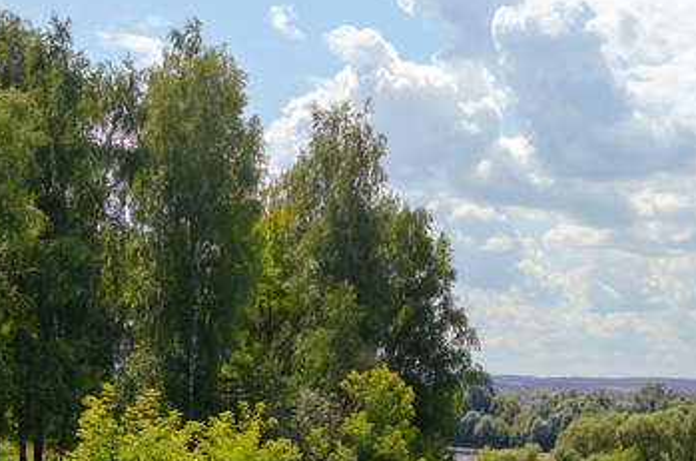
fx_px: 1254
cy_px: 336
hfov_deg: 29.4
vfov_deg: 20.7
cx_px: 662
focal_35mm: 65
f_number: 8
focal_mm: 21
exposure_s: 1/1000
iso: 200
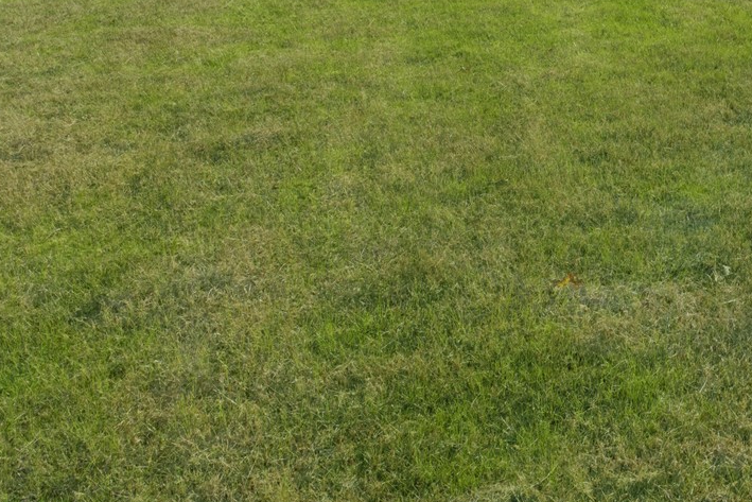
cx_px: 955
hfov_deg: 31.8
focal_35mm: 49
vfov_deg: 25.2
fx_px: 1024
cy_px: -74
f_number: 10
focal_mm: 16
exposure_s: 1/250
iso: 100
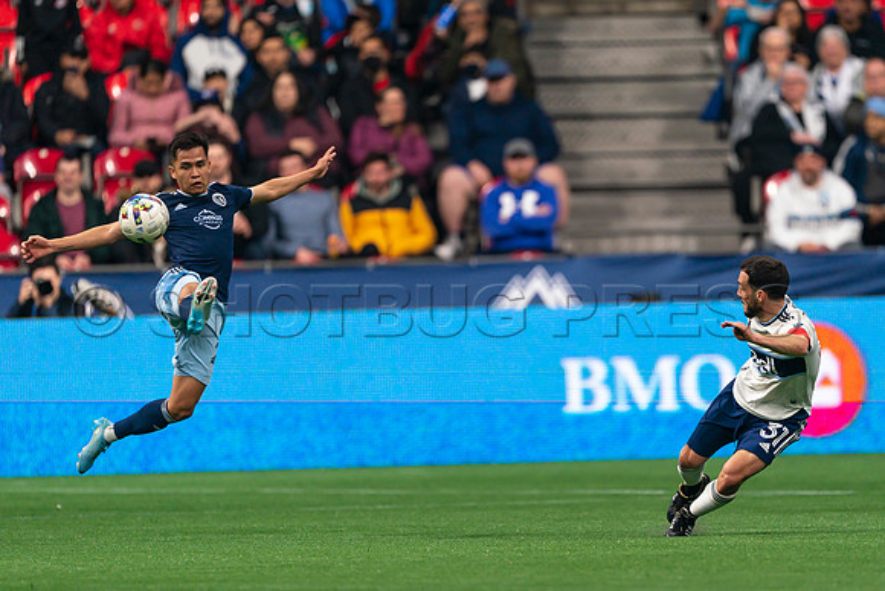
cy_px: 311
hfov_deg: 2.5
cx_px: 577
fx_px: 20498
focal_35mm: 834
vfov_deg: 1.7
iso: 1250
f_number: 4
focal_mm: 600
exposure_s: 1/1000
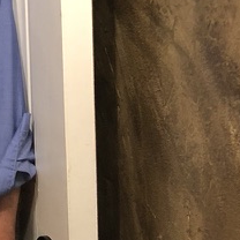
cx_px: -197
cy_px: 45
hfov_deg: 12.9
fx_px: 957
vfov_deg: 14.2
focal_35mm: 122
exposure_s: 1/15
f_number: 1.8
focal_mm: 3.99
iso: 80
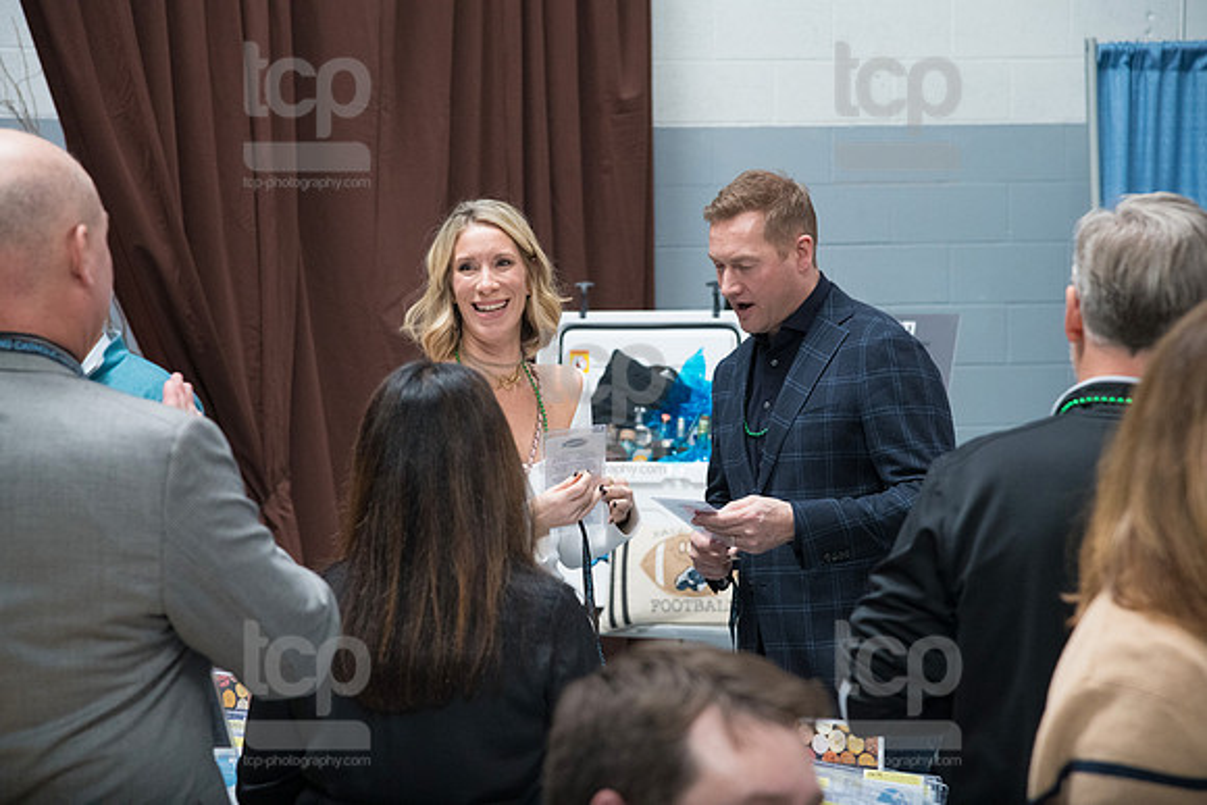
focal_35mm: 105
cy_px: 402
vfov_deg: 13.0
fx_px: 3521
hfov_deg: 19.5
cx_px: 604
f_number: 5.6
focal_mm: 105
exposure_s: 1/250
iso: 4000
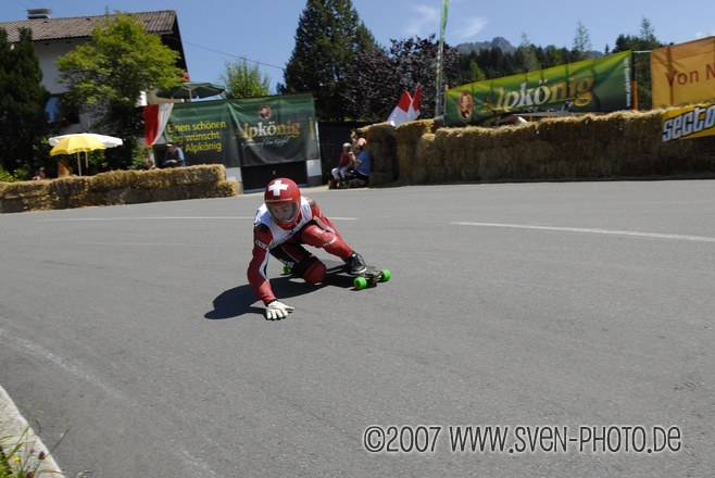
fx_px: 596
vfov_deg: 43.7
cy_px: 239
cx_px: 358
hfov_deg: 61.9
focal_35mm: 30
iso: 320
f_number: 7.1
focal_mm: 20
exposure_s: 1/750
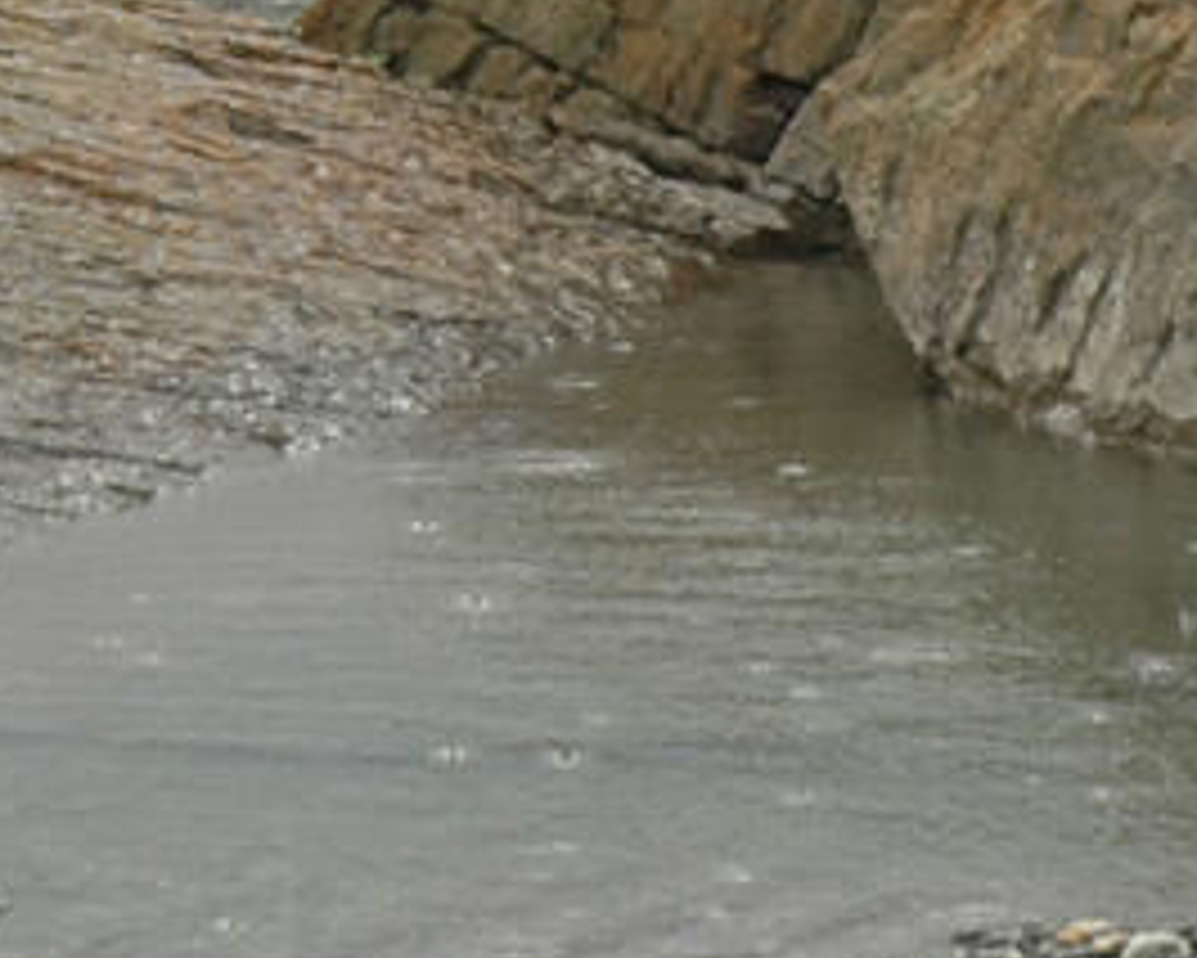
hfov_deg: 5.9
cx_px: 248
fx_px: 11518
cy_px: -900
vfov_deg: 4.7
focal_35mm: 325
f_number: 7.1
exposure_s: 1/200
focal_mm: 46
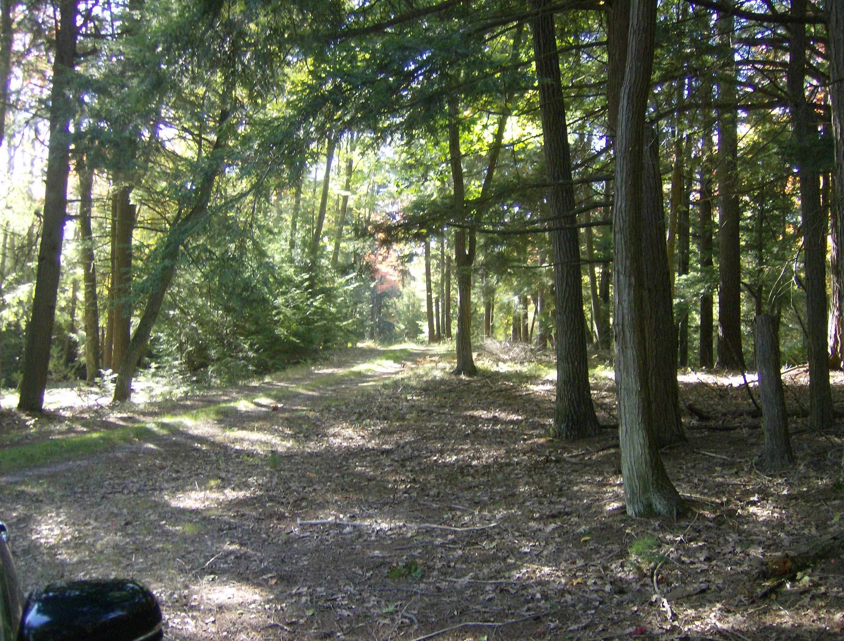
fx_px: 882
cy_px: 320
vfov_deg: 40.0
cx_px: 422
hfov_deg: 51.1
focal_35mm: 36
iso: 166
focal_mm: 6
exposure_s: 1/64
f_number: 2.8
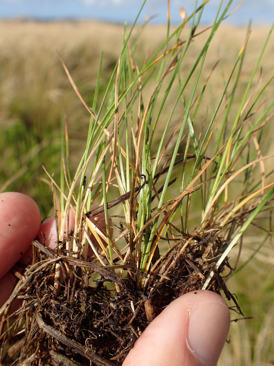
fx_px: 317
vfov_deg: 60.0
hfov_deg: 46.8
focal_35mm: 30
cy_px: 183
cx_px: 137
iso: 100
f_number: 9
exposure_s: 1/160
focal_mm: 5.5
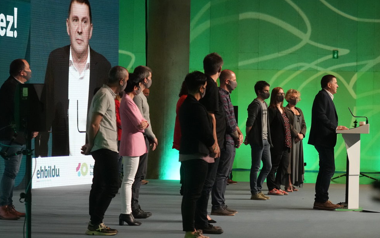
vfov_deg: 10.2
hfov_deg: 16.2
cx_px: 190
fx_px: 1336
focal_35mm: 129
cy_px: 122
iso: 6400
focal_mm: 84
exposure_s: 1/1000
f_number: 4
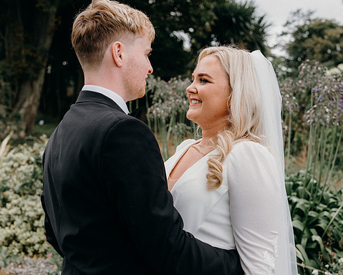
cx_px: 178
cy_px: 137
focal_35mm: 67
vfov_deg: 22.8
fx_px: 681
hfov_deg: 28.3
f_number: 5.6
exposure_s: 1/250
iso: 400
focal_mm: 59
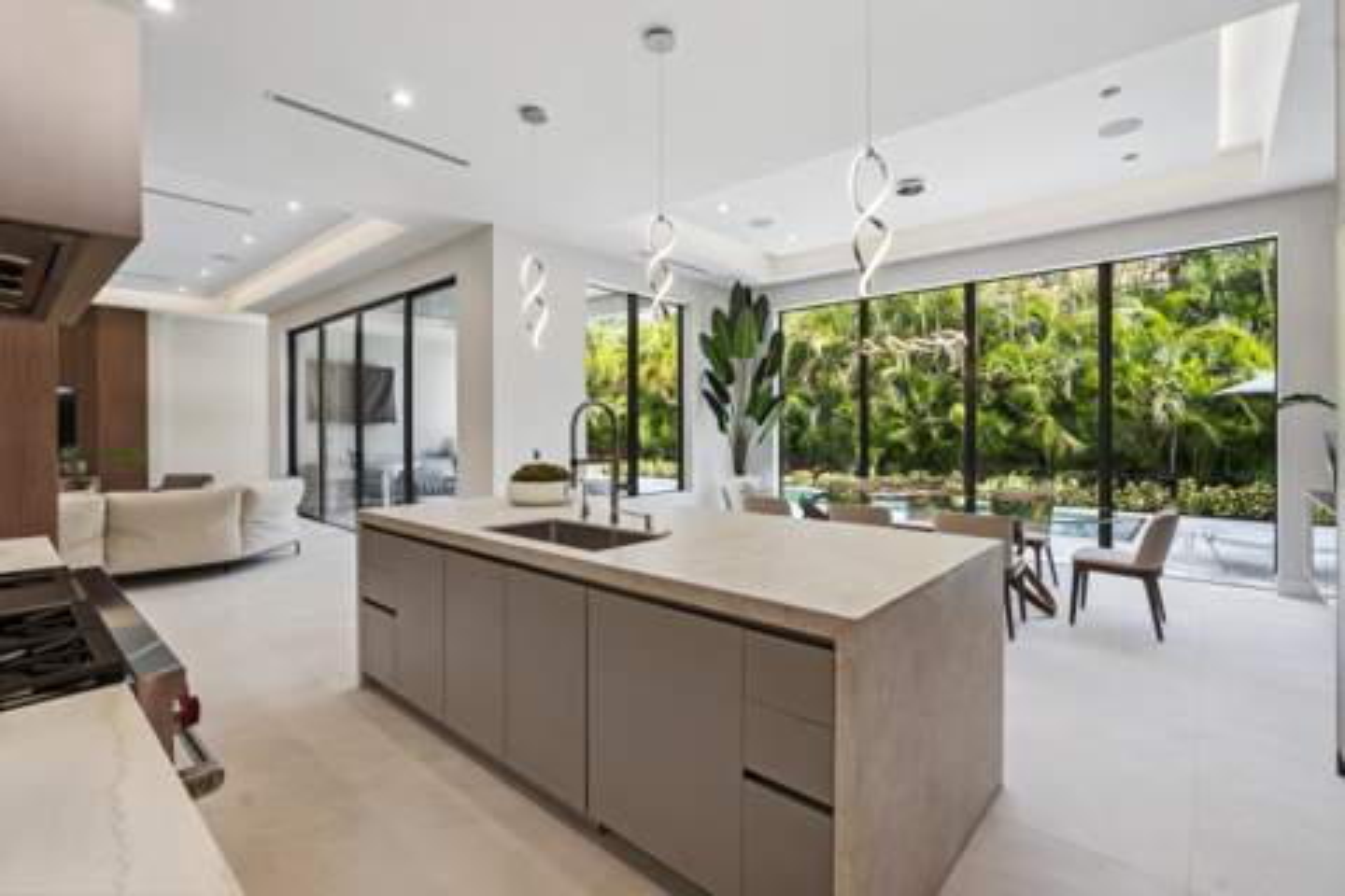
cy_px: 448
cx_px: 672
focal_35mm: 16
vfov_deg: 73.7
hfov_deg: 96.7
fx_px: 598
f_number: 8
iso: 640
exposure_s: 1/20
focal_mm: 16
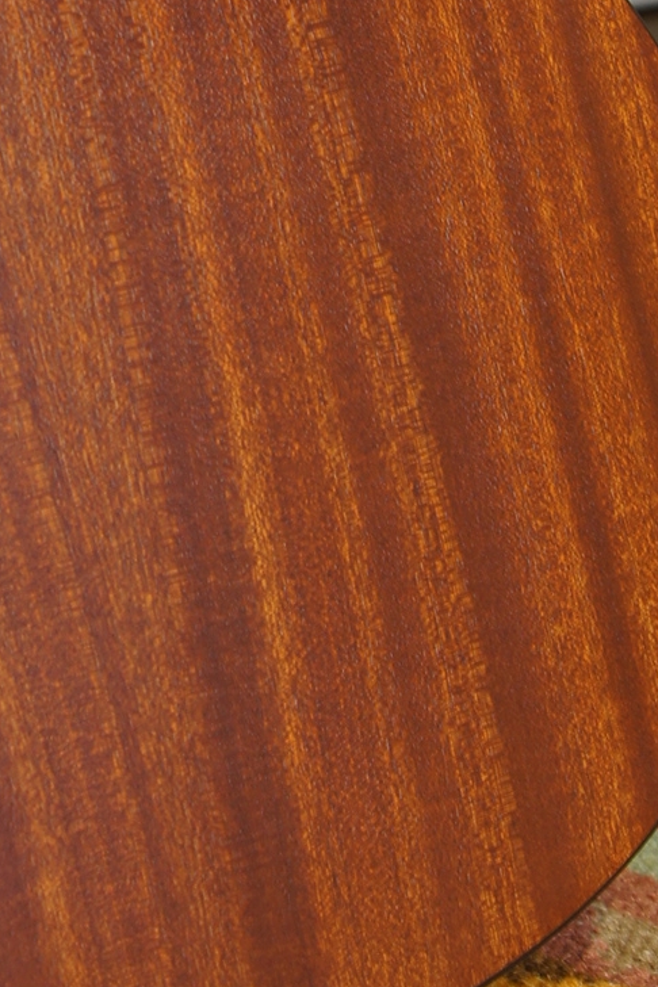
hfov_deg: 5.3
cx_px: -64
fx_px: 7088
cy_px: -306
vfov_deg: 7.9
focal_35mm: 259
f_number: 7.1
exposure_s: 1/3
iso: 100
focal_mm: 55
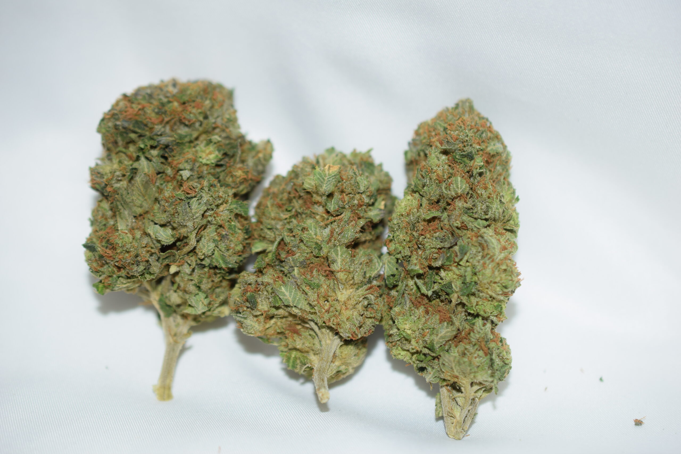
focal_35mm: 60
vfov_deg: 22.6
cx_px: 340
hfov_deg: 33.4
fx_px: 1135
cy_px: 227
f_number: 3
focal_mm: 40
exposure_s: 1/60
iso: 100
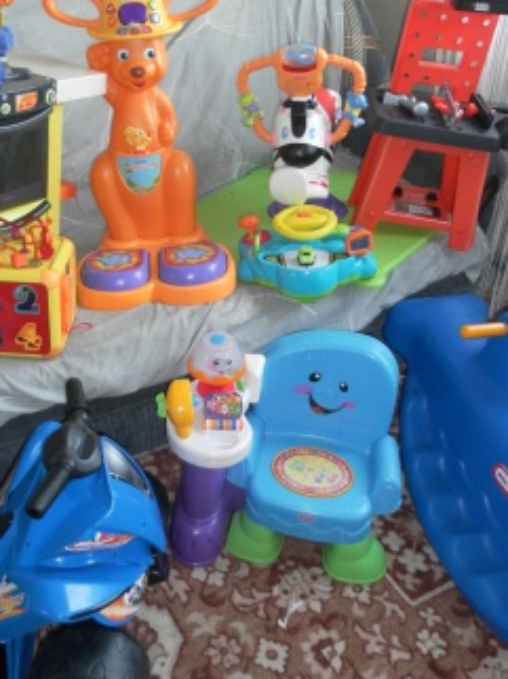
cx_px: 196
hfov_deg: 36.6
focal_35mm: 39
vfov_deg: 47.4
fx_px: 764
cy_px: 249
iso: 200
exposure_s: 1/50
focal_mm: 4.9
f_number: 3.2
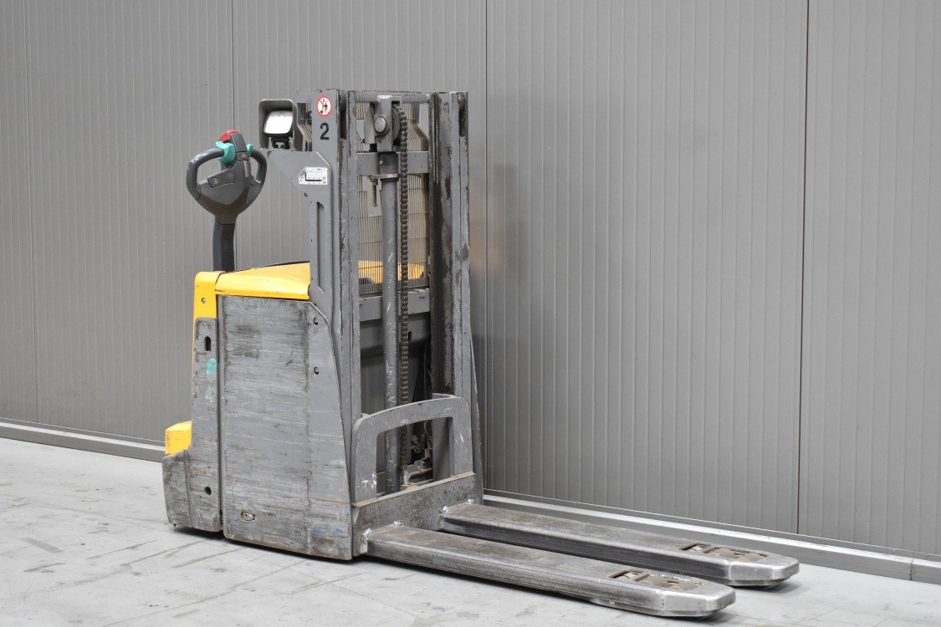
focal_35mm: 64
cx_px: 444
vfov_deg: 21.2
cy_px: 328
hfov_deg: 31.4
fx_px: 1673
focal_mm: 40
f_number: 5.6
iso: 1250
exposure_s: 1/30
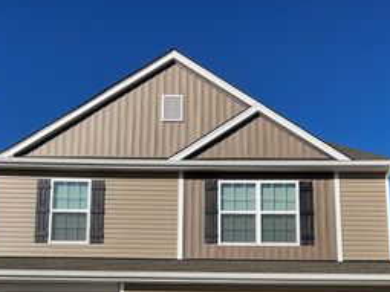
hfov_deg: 37.4
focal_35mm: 51
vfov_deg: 27.4
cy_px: 270
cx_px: 168
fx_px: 574
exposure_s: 1/8403
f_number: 1.6
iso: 32
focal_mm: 4.2
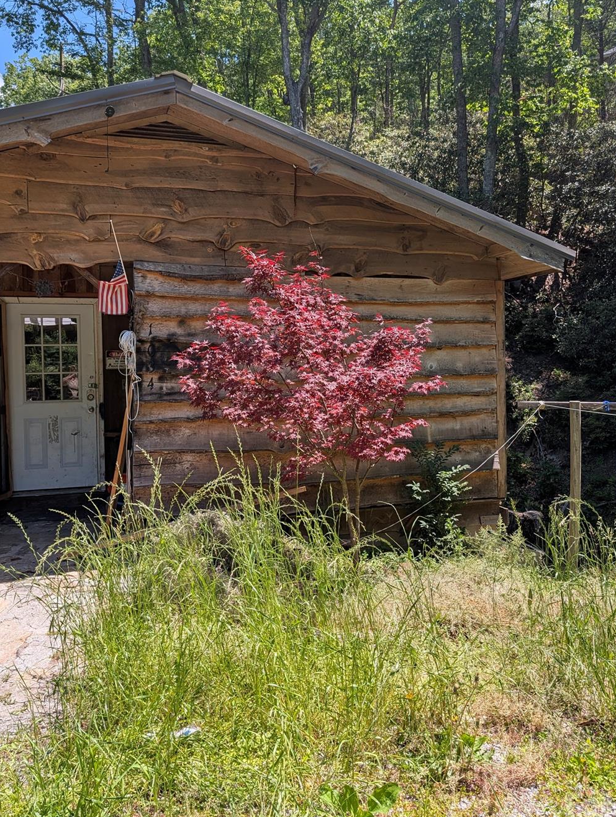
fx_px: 663
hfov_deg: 49.9
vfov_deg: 63.3
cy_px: 385
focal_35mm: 28
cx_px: 318
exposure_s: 1/576
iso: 18
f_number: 1.68
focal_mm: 6.9
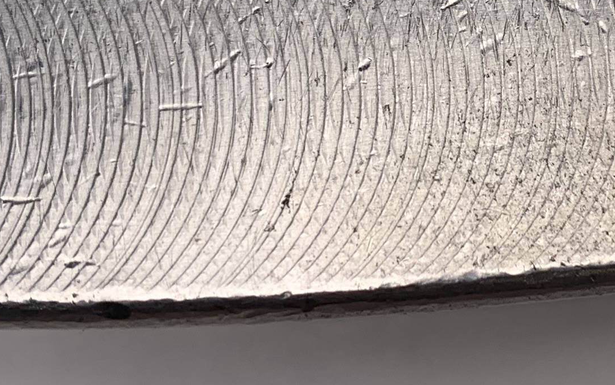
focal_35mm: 102
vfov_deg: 12.7
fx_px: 1710
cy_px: 6
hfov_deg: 19.9
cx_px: 571
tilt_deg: -80.0
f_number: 1.8
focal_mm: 4.25
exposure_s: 1/253
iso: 25
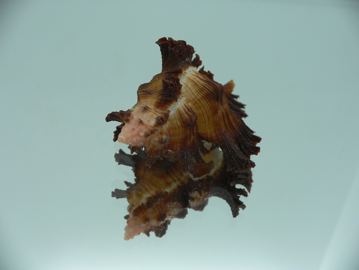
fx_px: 363
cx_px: 180
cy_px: 135
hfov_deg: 52.6
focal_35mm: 35
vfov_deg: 40.7
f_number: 2.8
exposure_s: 1/60
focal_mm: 4.6
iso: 80
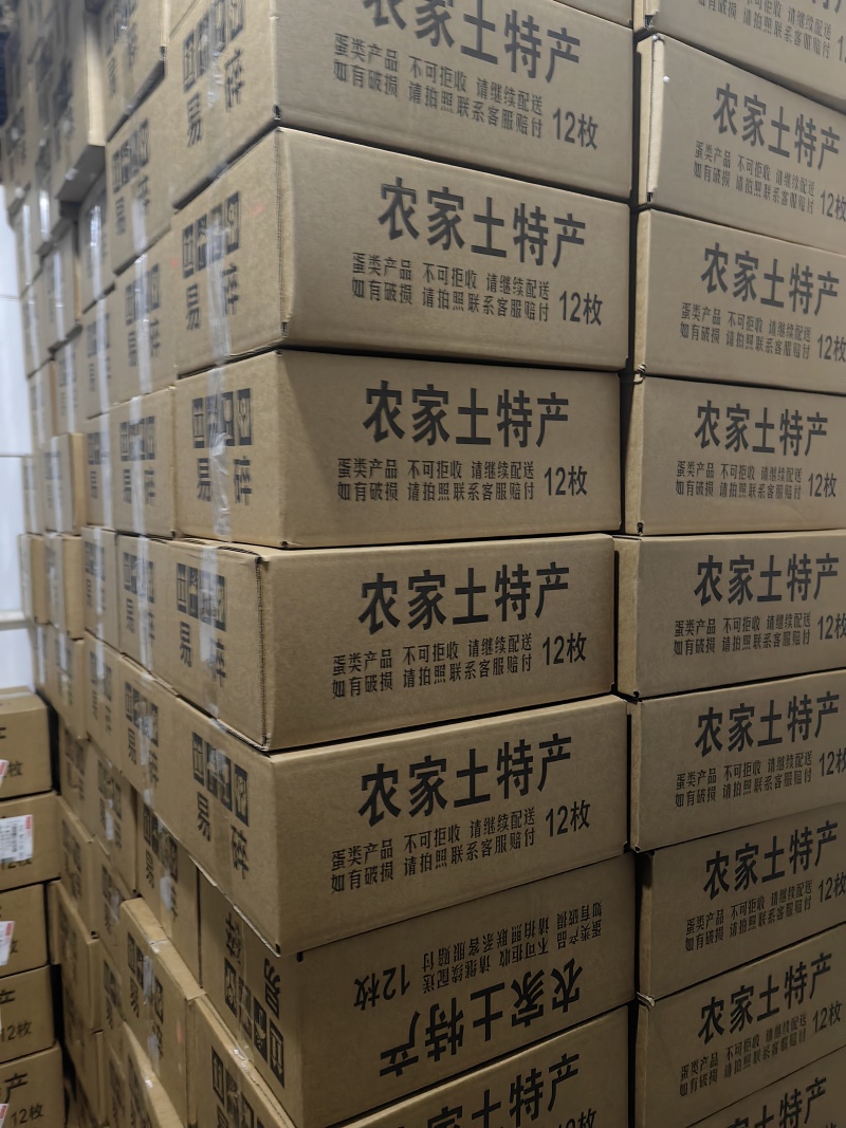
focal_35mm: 27
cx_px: 423
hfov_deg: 51.3
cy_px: 564
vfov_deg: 65.3
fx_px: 880
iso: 400
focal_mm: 5.75
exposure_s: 1/33.3
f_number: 1.4
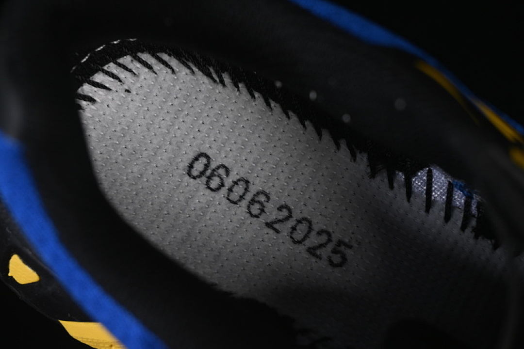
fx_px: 1092
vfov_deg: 18.2
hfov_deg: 27.0
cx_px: 262
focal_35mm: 75
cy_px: 174
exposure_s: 1/60
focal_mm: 50
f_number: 6.3
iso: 160
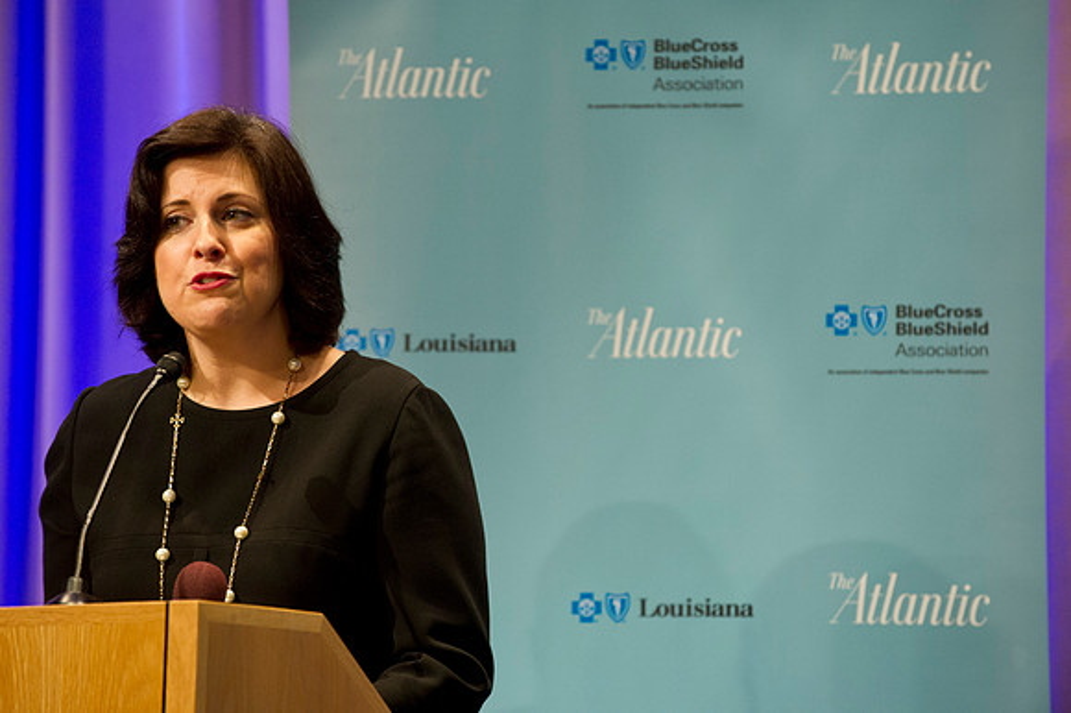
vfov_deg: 6.9
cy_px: 356
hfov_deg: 10.3
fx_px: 5946
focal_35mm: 200
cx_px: 536
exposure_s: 1/125
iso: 2500
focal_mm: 200
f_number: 4
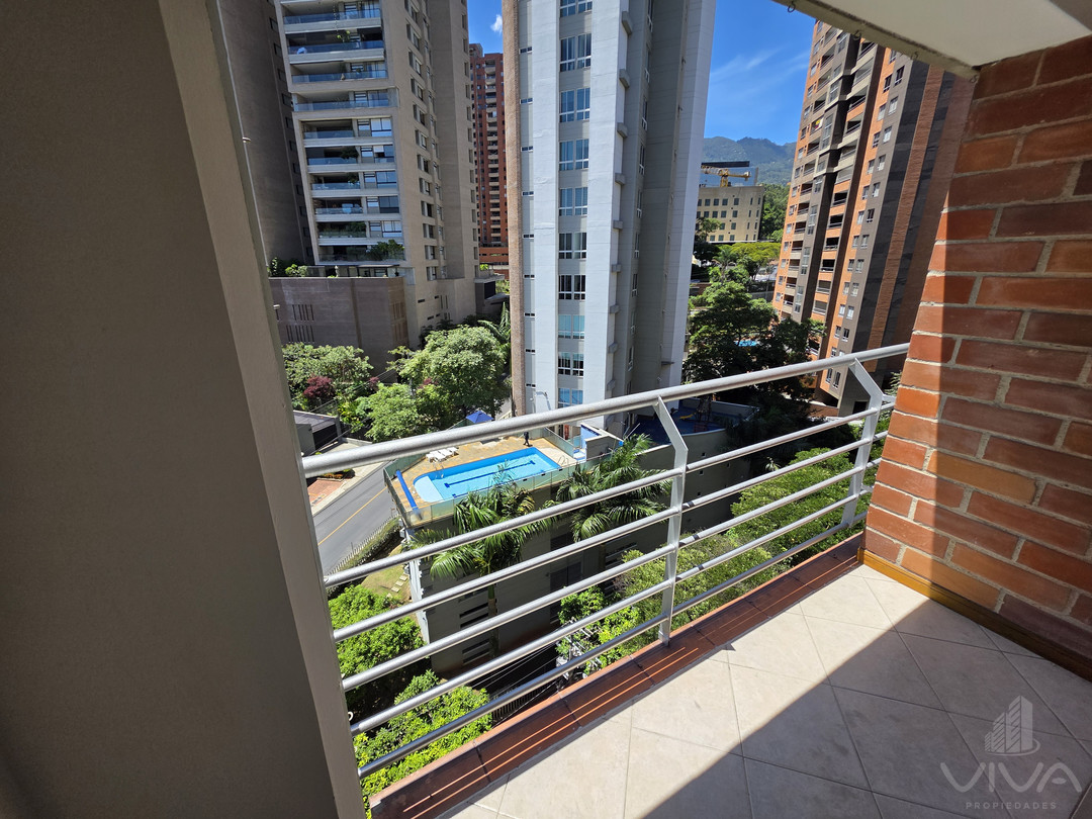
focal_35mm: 13
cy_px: 410
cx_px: 546
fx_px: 410
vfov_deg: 89.9
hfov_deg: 106.2
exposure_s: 1/1677
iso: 40
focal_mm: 2.2
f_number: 1.9
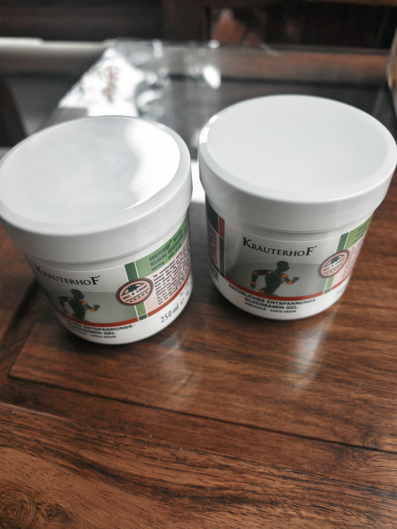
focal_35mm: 24
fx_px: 367
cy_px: 264
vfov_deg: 71.6
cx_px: 198
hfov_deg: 56.8
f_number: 2
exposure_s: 1/100
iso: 125
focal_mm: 6.98
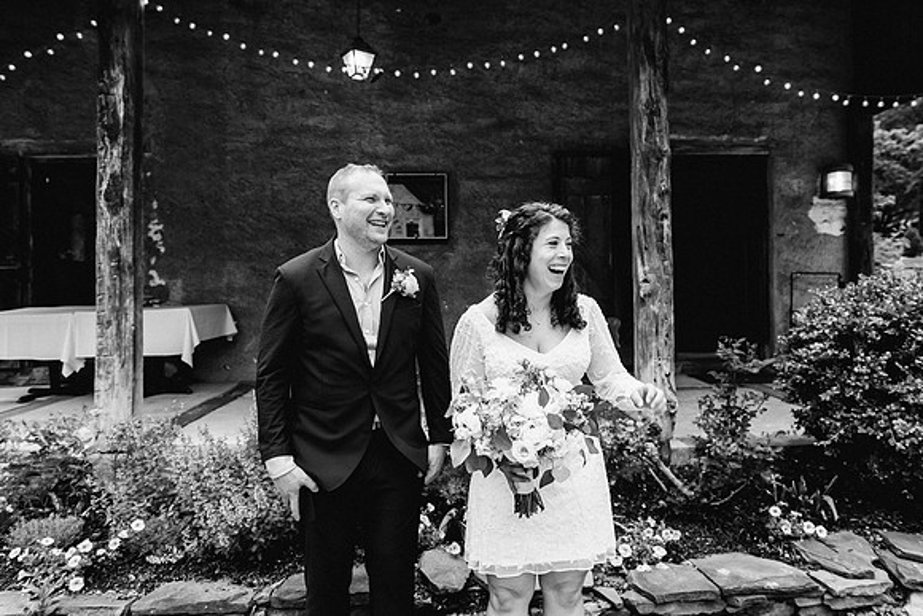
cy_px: 298
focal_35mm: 26
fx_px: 655
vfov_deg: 50.4
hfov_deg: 70.4
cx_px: 462
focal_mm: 24
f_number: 4
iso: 500
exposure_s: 1/125
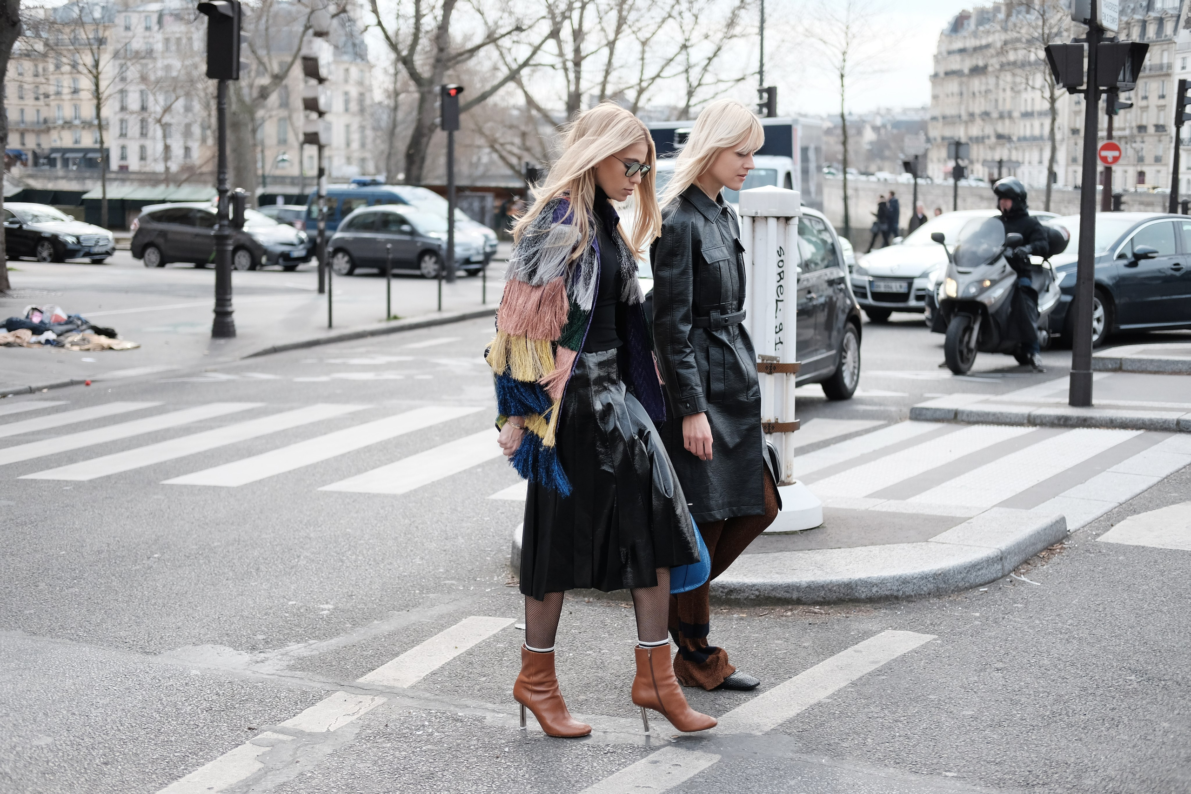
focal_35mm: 53
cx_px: 596
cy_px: 397
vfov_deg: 25.5
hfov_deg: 37.5
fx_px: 1753
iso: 640
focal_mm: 35
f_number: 2
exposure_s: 1/4000
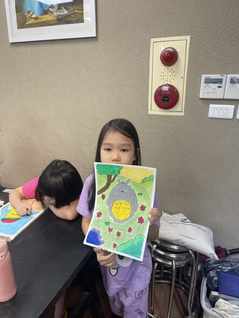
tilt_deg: -18.0
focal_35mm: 25
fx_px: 230
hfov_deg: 54.9
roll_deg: -0.2
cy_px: 159
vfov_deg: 69.4
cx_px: 120
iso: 100
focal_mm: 5.1
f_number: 1.6
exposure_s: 1/121
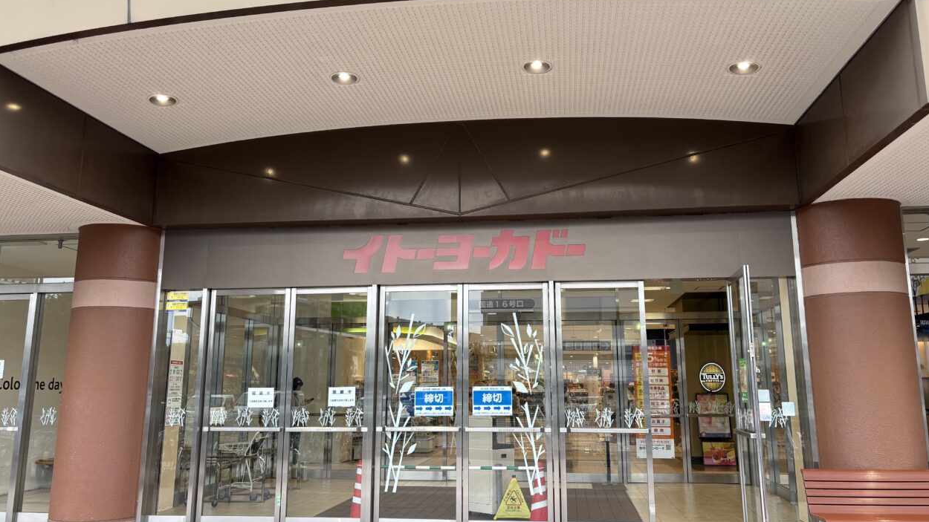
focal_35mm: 29
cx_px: 474
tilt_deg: +11.9
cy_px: 251
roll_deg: +0.7
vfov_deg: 40.2
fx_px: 714
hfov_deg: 66.1
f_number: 1.6
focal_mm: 5.96
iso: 50
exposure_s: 1/122
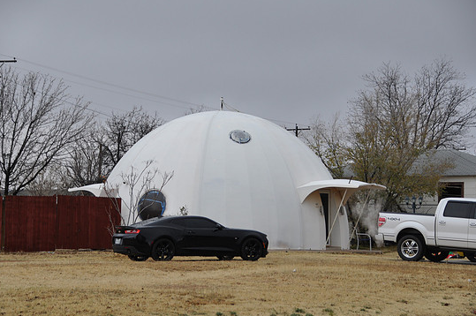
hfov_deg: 18.1
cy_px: 159
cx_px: 236
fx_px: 1492
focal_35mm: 113
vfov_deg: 12.1
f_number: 5.6
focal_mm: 70
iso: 360
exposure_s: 1/500
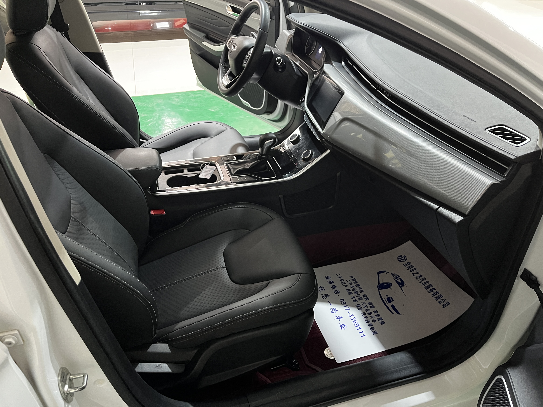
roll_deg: -0.3
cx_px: 272
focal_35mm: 26
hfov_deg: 67.3
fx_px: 408
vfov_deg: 53.1
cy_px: 204
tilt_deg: -36.1
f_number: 1.6
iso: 500
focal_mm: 5.1
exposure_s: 1/25
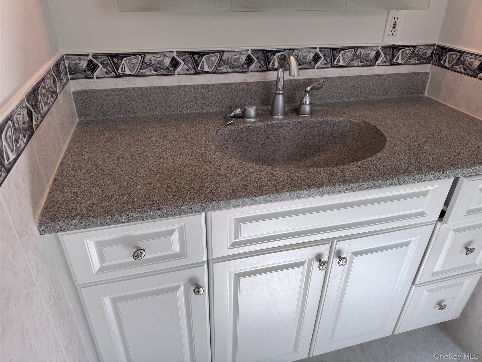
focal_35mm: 24
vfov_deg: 56.8
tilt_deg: -28.1
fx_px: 334
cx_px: 241
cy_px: 181
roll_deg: -1.6
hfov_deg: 71.6
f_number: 1.78
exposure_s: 1/347
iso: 80
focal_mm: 6.76
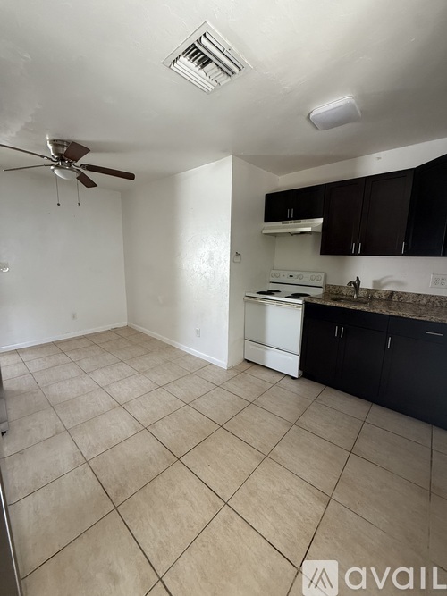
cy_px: 298
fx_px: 241
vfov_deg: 102.1
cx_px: 224
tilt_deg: -10.3
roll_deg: -3.4
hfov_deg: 85.7
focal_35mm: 14
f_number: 2.2
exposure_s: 1/99
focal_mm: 2.22
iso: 400
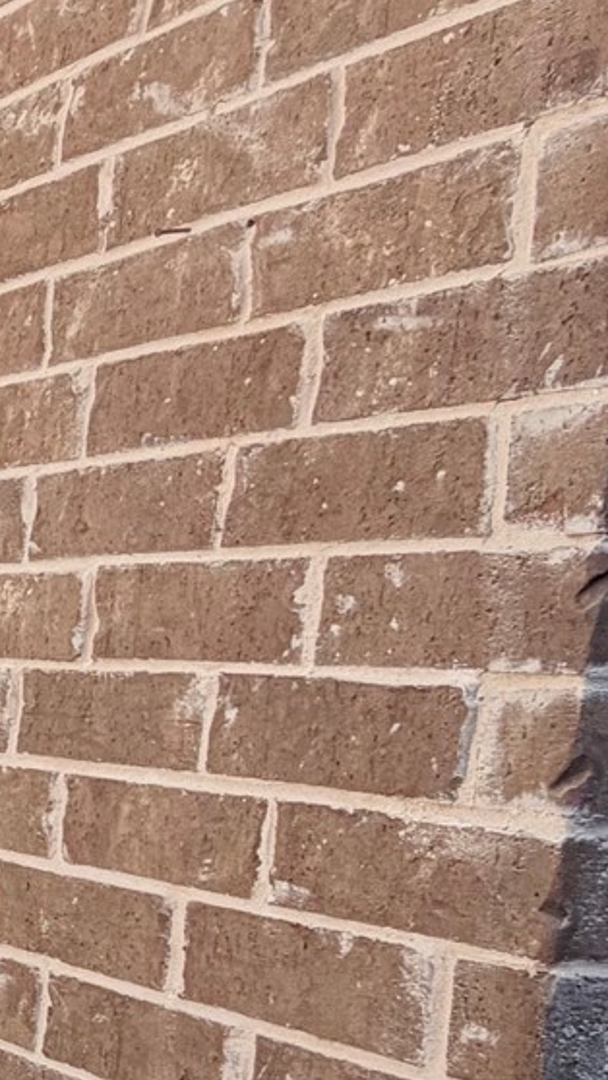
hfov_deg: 13.8
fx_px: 1605
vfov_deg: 36.4
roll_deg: -1.2
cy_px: 803
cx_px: -920
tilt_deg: -5.2
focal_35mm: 56
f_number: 2.2
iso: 40
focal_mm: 2.22
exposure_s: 1/506
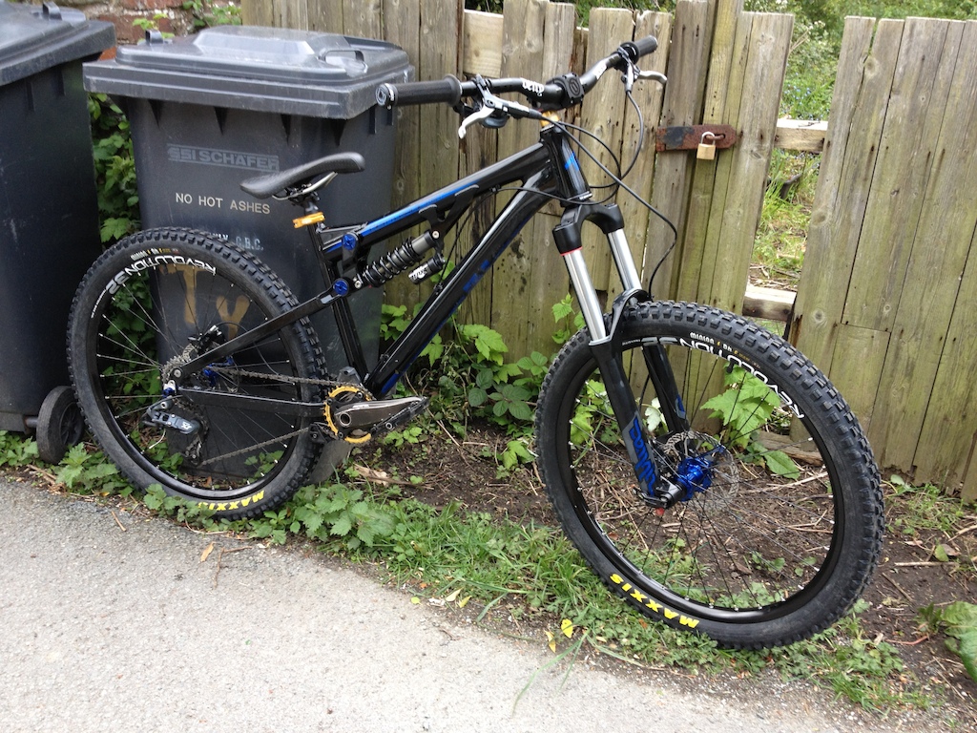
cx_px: 488
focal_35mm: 35
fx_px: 988
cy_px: 366
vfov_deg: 40.7
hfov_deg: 52.6
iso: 64
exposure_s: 1/20
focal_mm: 4.28
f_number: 2.4
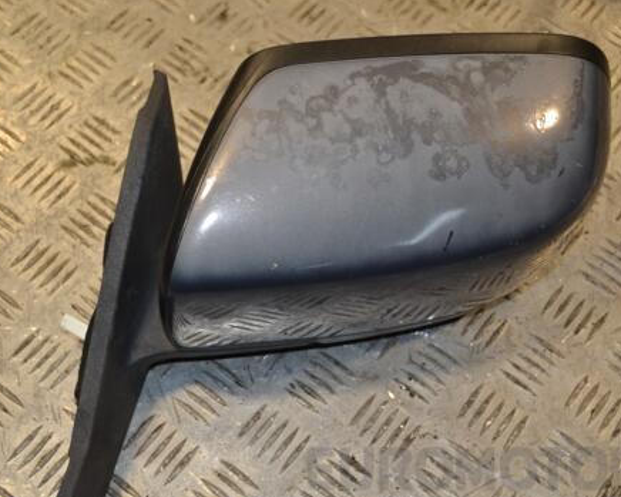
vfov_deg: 24.6
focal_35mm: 62
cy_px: 279
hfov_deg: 30.5
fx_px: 1140
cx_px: 281
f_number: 4.8
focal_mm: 32
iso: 250
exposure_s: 1/125
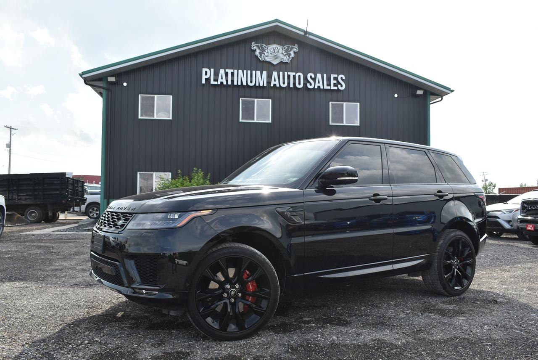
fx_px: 449
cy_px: 180
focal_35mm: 30
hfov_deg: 61.9
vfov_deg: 43.7
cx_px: 269
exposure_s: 1/250
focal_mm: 20
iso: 160
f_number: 8
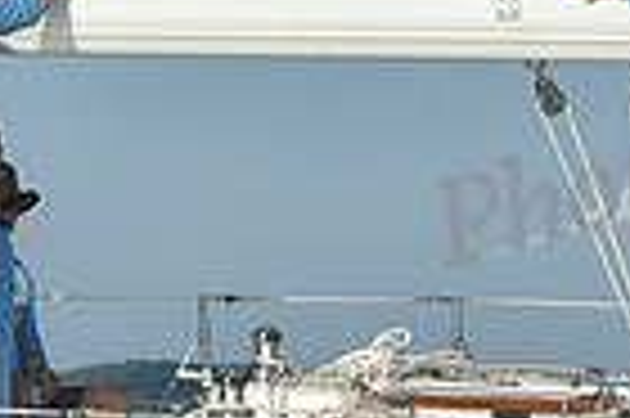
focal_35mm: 290
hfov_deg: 7.1
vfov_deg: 4.7
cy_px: 447
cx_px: 207
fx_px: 5069
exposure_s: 1/800
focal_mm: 70
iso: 320
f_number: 11
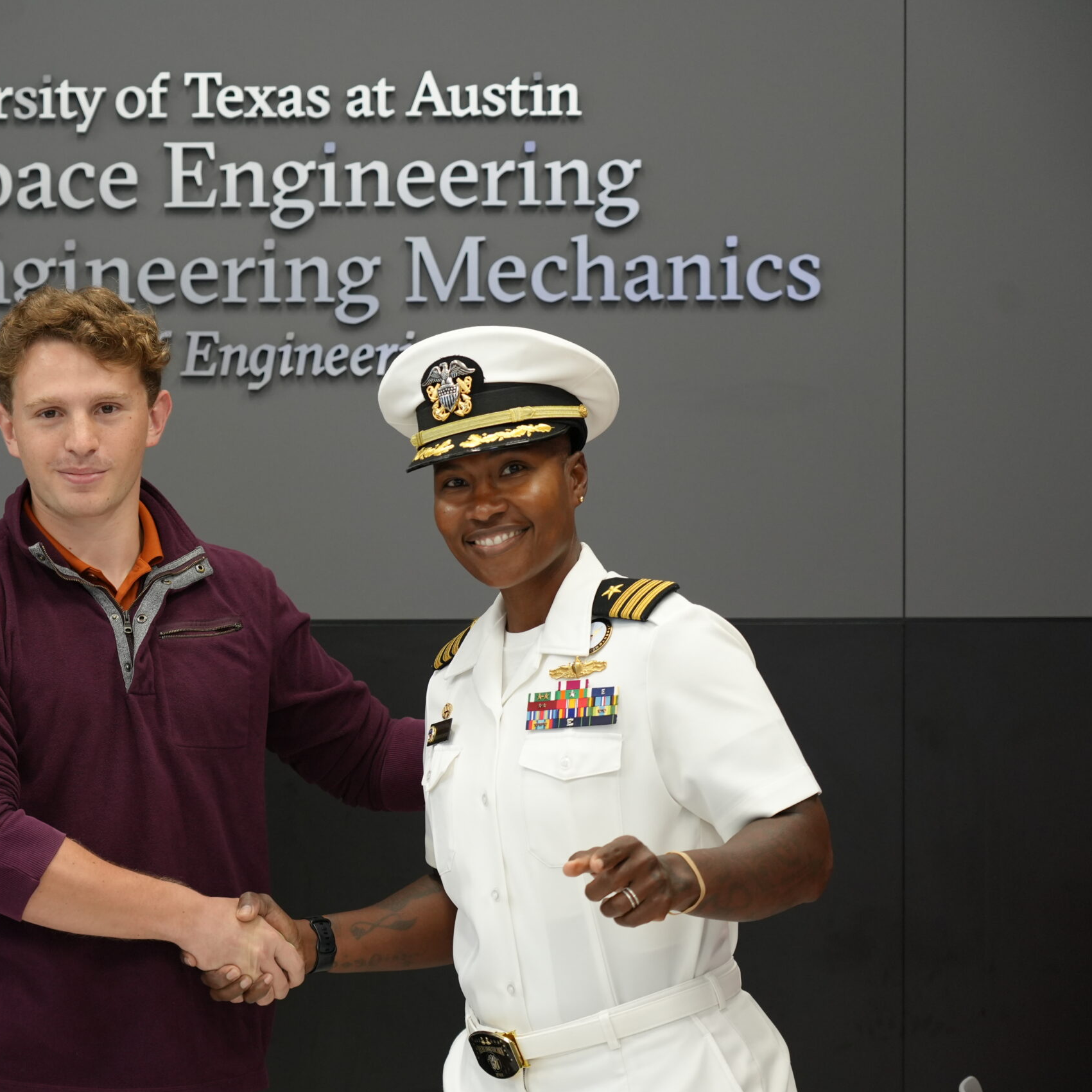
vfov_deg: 19.9
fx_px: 3105
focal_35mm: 87
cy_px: 547
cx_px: 289
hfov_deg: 19.8
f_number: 4
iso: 1600
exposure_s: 1/160
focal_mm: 68
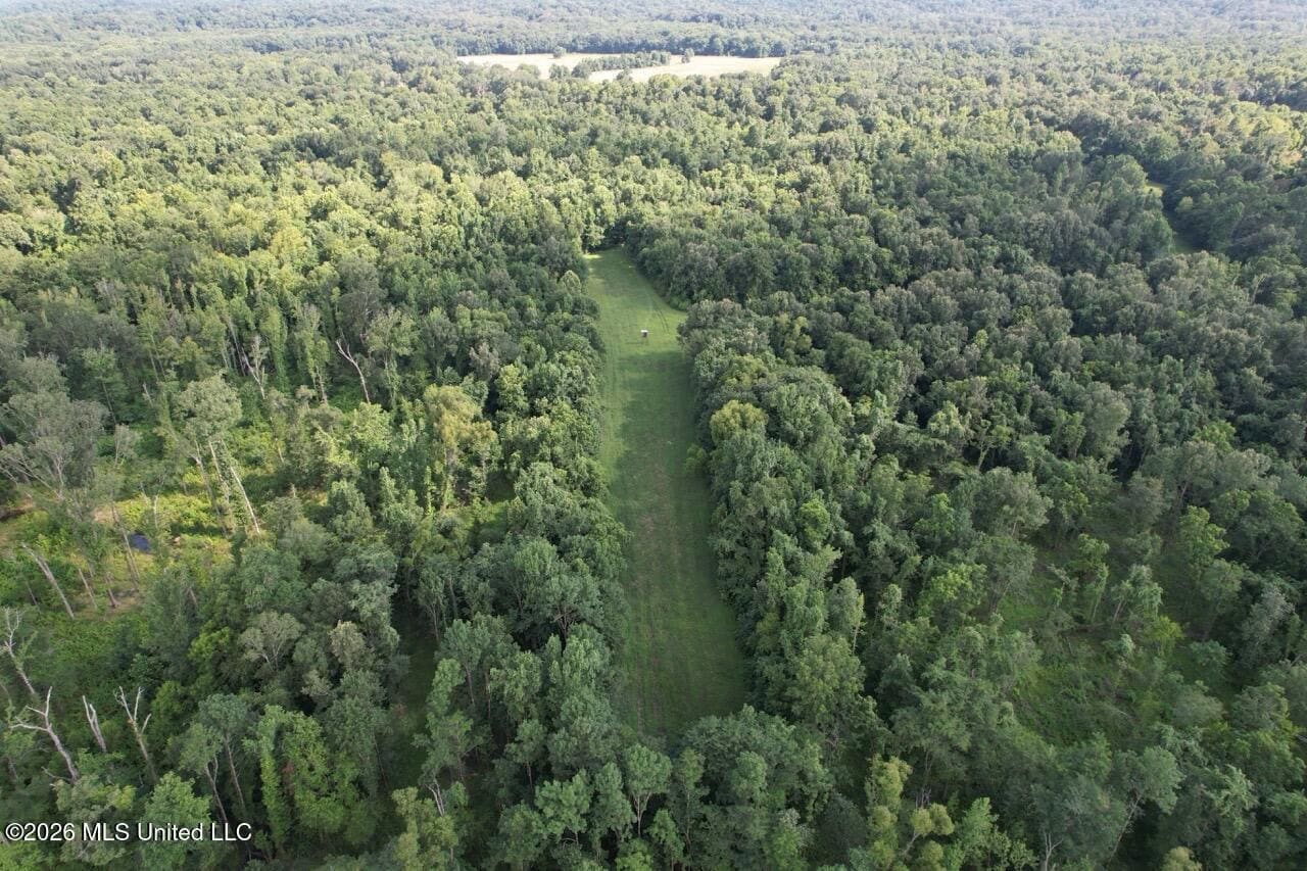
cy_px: 436
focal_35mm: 22
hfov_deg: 78.6
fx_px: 799
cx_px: 654
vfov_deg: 57.2
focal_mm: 8.4
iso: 100
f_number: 2.8
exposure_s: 1/320
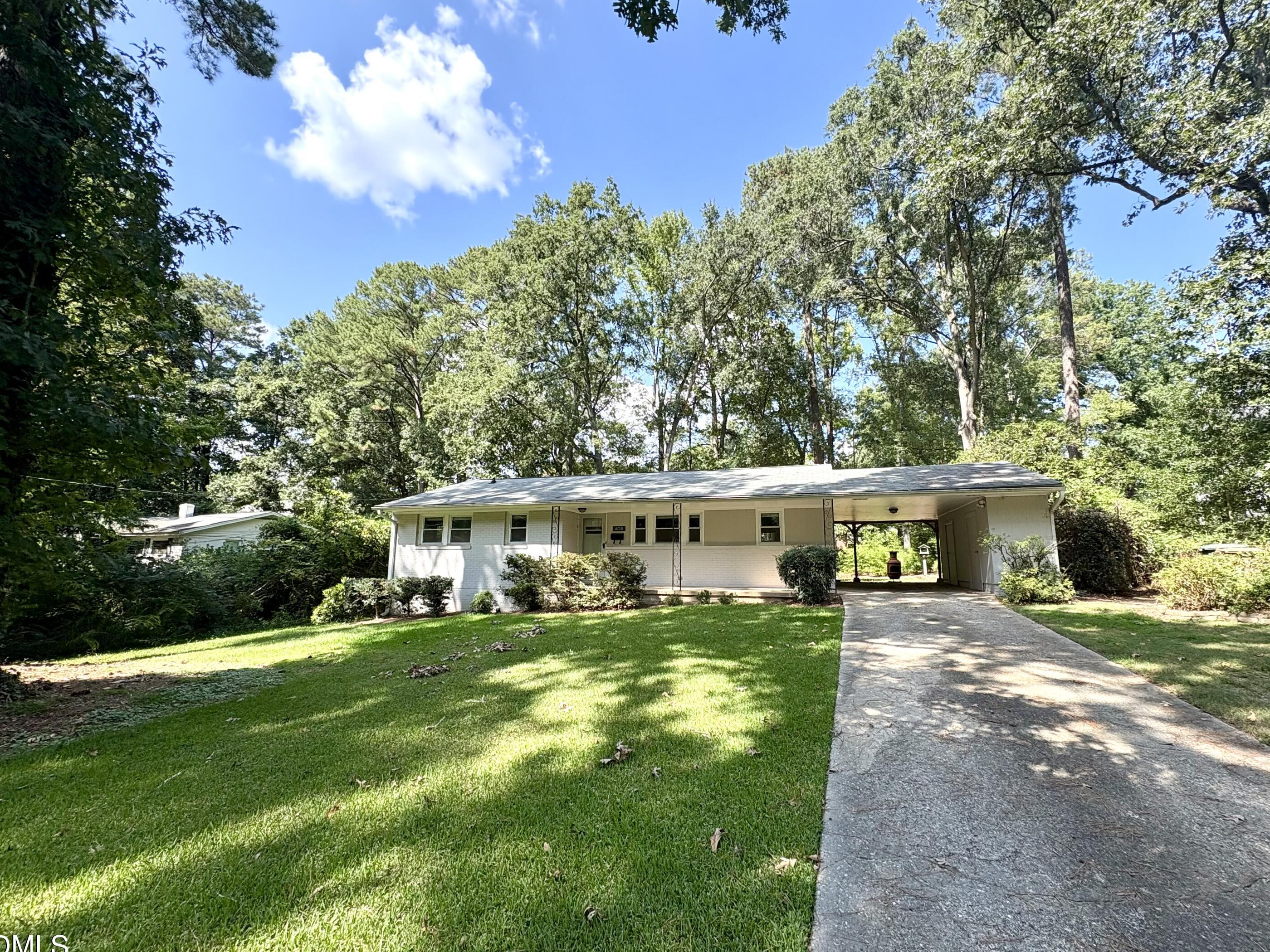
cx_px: 668
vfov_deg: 81.7
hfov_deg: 98.1
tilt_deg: +9.1
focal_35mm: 15
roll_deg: +0.2
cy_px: 483
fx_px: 550
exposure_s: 1/488
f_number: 2.2
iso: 50
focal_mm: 2.22
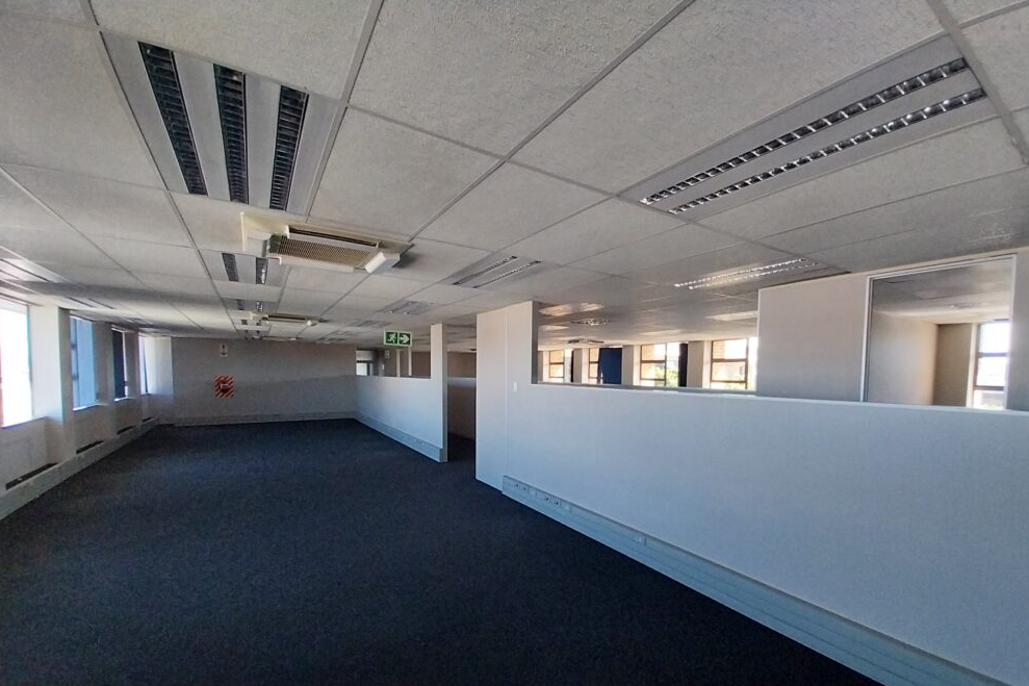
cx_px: 529
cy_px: 399
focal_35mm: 14
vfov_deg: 80.6
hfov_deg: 104.2
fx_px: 400
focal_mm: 1.3
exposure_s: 1/50
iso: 80
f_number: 2.2
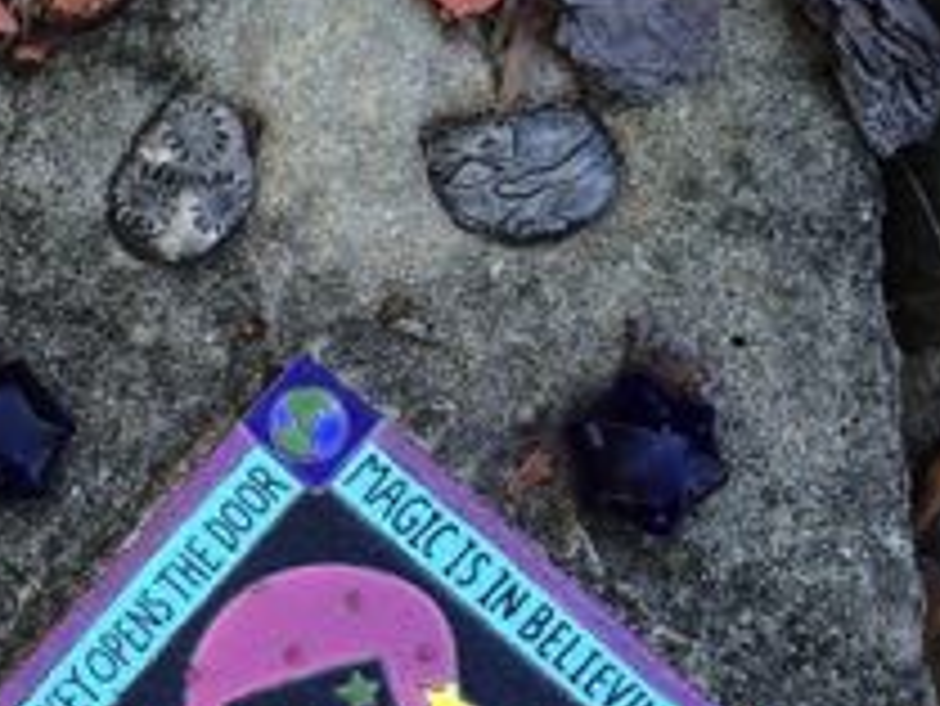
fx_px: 2500
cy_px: 414
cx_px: -432
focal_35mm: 92
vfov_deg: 16.1
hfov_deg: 19.0
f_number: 2.2
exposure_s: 1/120
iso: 50
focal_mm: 4.12
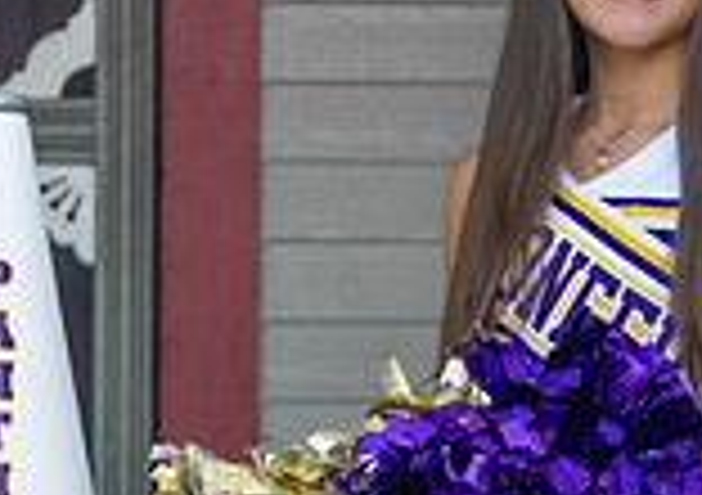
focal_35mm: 299
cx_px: 498
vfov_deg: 4.8
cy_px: 374
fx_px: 5936
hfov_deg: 6.8
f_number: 2.8
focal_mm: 70
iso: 125
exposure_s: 1/320
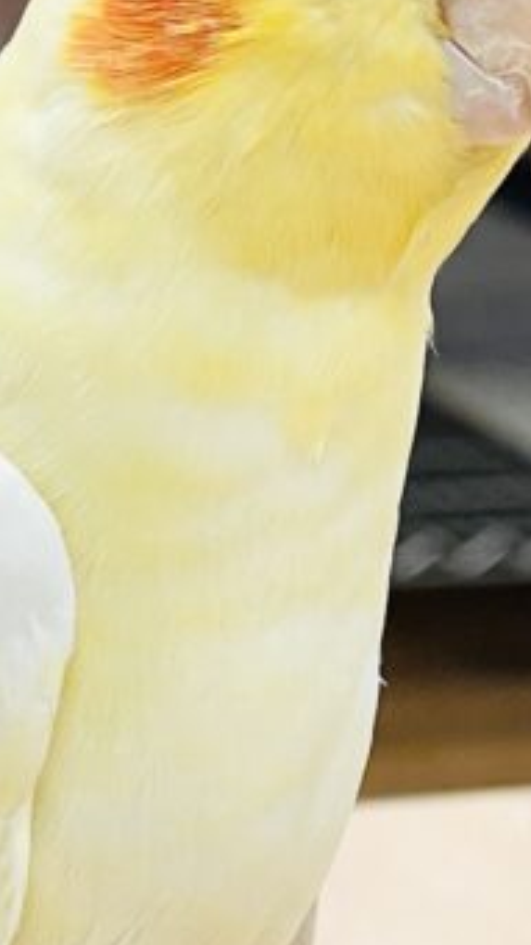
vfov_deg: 10.8
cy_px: 603
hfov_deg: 6.0
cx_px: -114
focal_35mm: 200
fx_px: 5011
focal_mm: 6
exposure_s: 1/122
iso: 80
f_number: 2
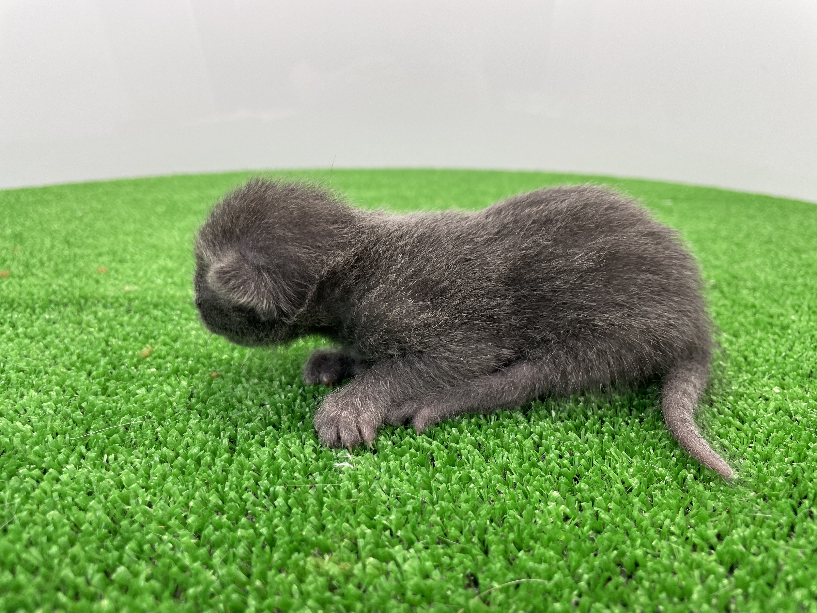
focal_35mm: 26
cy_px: 306
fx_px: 614
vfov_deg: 53.1
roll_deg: -0.7
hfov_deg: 67.3
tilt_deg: -18.6
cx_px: 408
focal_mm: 4.2
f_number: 1.6
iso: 40
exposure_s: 1/100
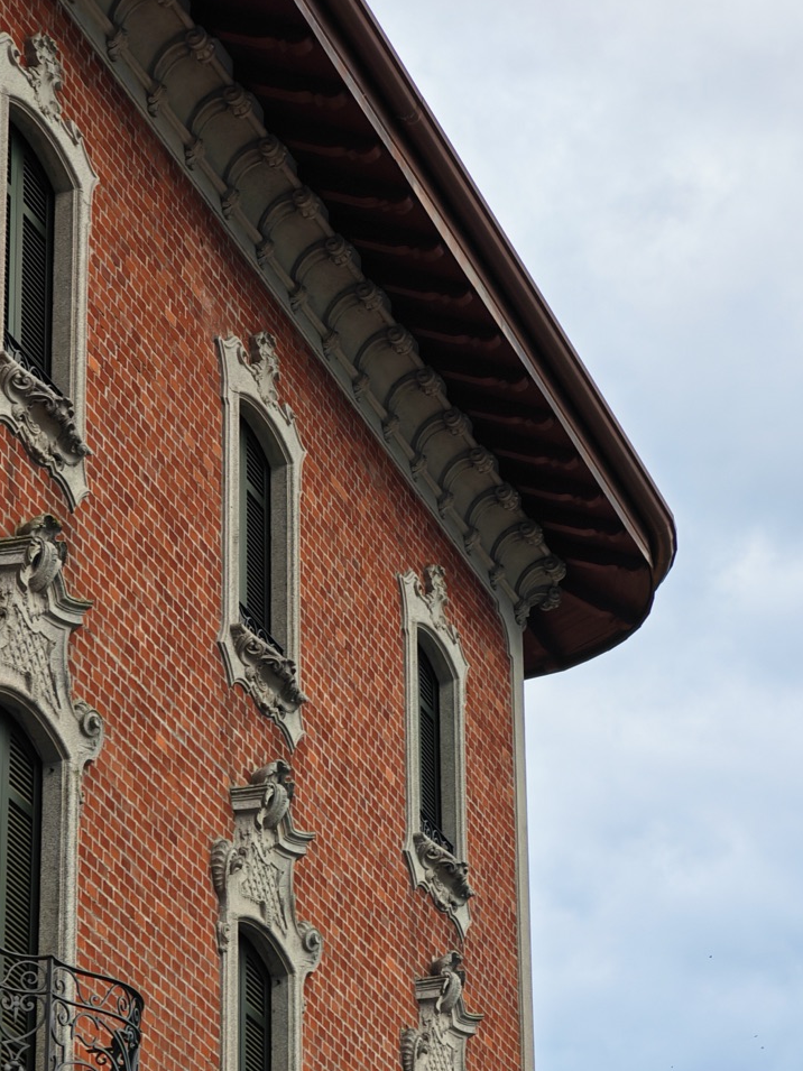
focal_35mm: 132
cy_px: 755
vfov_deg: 14.9
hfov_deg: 11.2
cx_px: 424
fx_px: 4084
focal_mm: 14.92
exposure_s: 1/50
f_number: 3
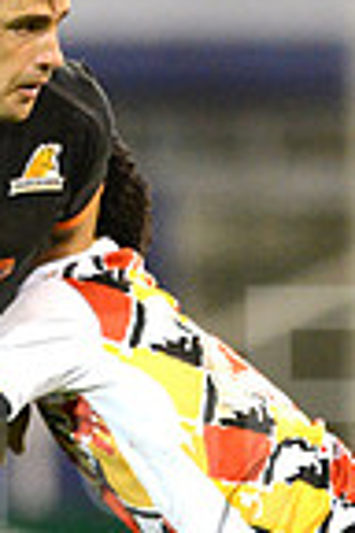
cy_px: 398
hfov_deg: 1.1
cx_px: 85
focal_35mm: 1206
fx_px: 17837
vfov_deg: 1.7
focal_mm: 300
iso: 3200
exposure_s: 1/800
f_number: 2.8
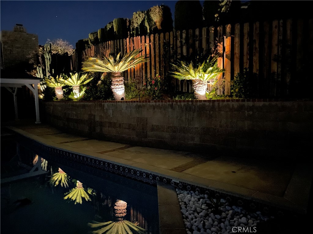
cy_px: 117
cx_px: 156
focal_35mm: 26
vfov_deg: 53.1
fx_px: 235
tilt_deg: -3.7
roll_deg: +0.4
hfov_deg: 67.3
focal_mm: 4.2
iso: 1000
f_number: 1.6
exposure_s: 1/2
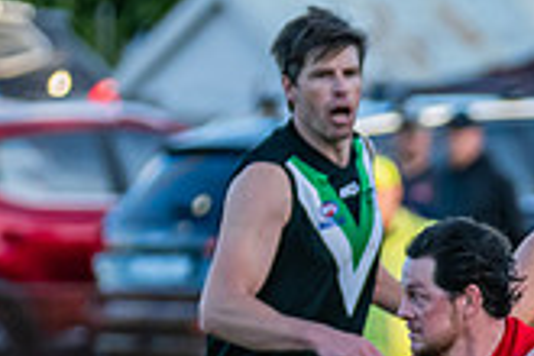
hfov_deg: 1.9
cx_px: 564
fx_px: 15752
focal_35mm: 1062
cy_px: 600
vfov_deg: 1.3
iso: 1100
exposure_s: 1/1600
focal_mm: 240
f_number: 4
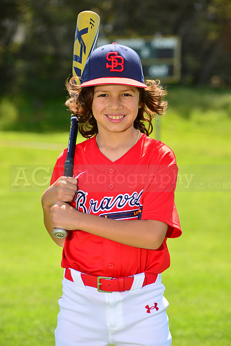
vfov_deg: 12.1
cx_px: 116
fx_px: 1635
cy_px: 173
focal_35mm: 170
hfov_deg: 8.1
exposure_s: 1/250
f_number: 8
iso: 200
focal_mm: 170
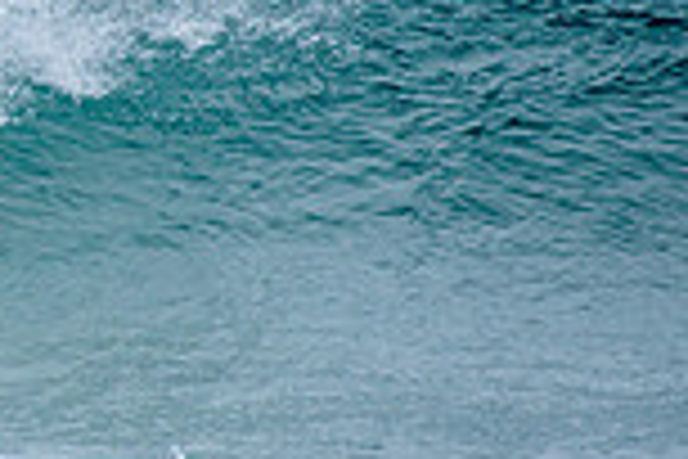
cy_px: 52
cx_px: -526
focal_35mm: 1896
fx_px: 36232
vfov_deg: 0.7
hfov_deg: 1.1
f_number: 5.6
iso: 280
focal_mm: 500
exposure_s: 1/2000
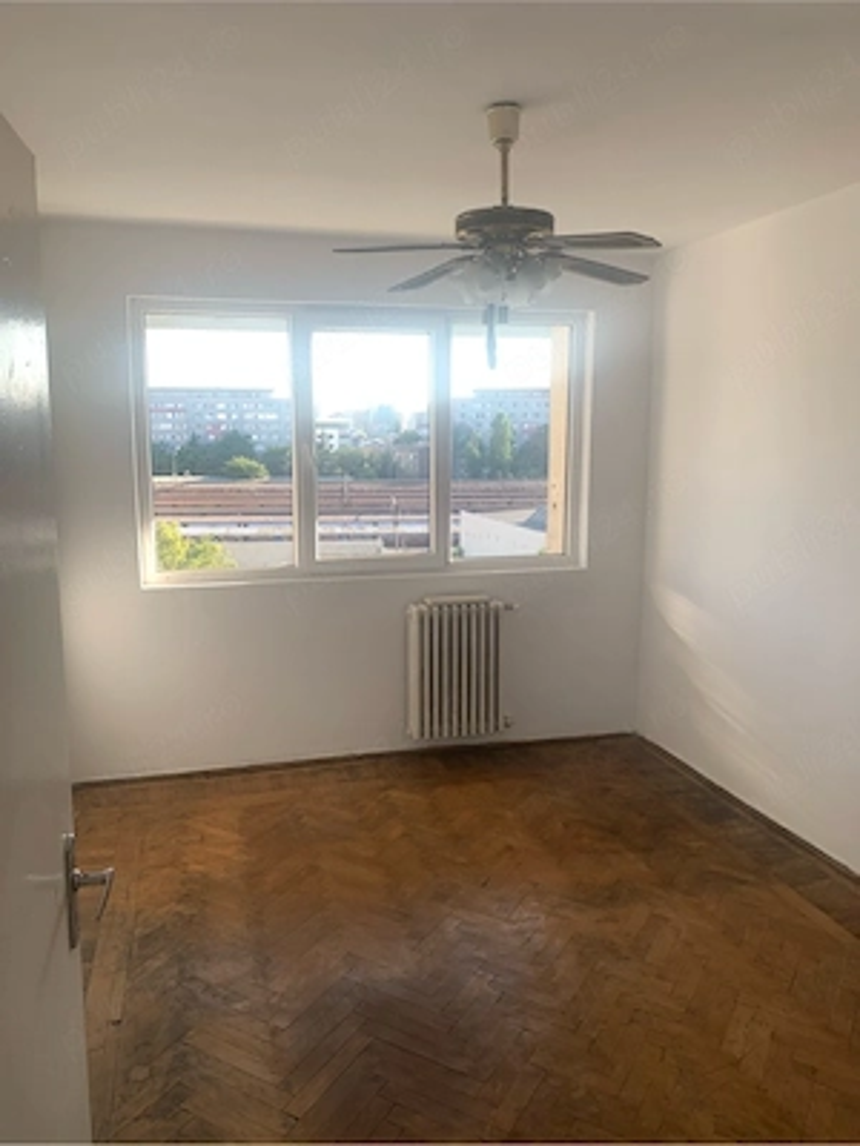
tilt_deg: -7.8
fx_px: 861
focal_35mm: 26
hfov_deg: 53.1
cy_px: 573
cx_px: 430
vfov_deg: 67.3
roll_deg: -0.1
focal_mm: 4.25
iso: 25
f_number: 1.8
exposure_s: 1/204
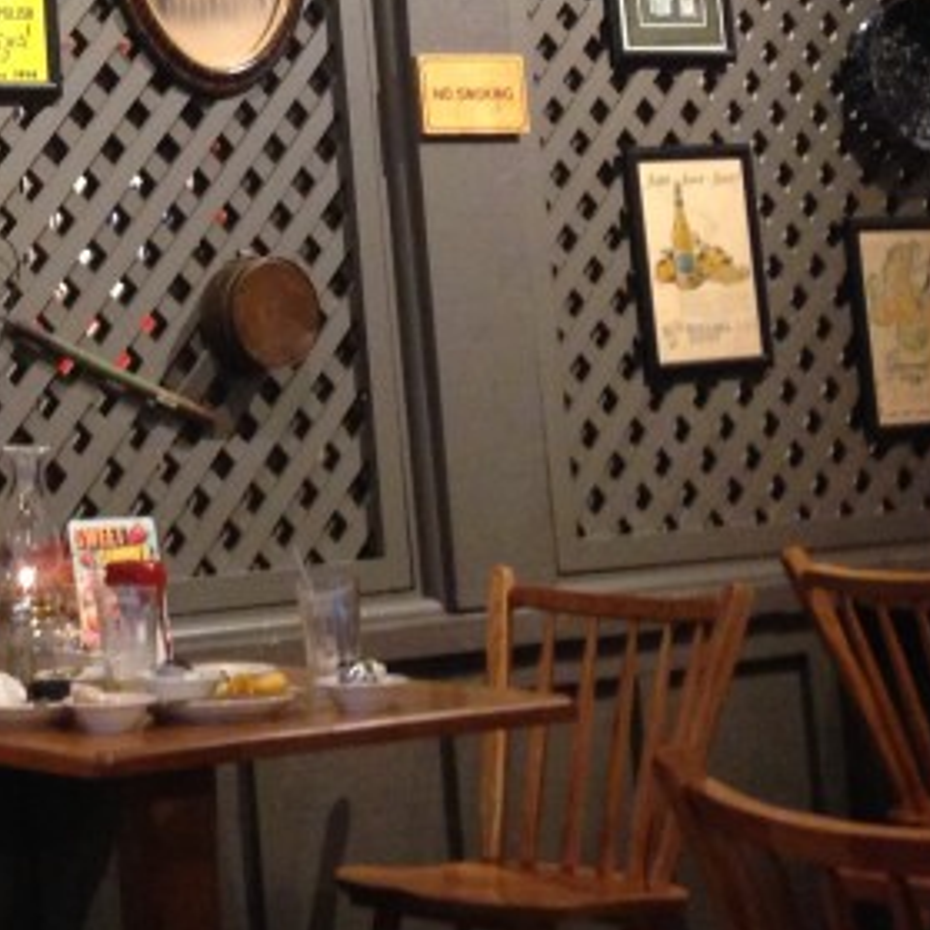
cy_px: -77
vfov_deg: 15.8
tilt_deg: +7.6
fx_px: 3252
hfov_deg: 15.6
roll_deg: +3.1
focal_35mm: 107
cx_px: -200
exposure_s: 1/20
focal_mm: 4.12
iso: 160
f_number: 2.4
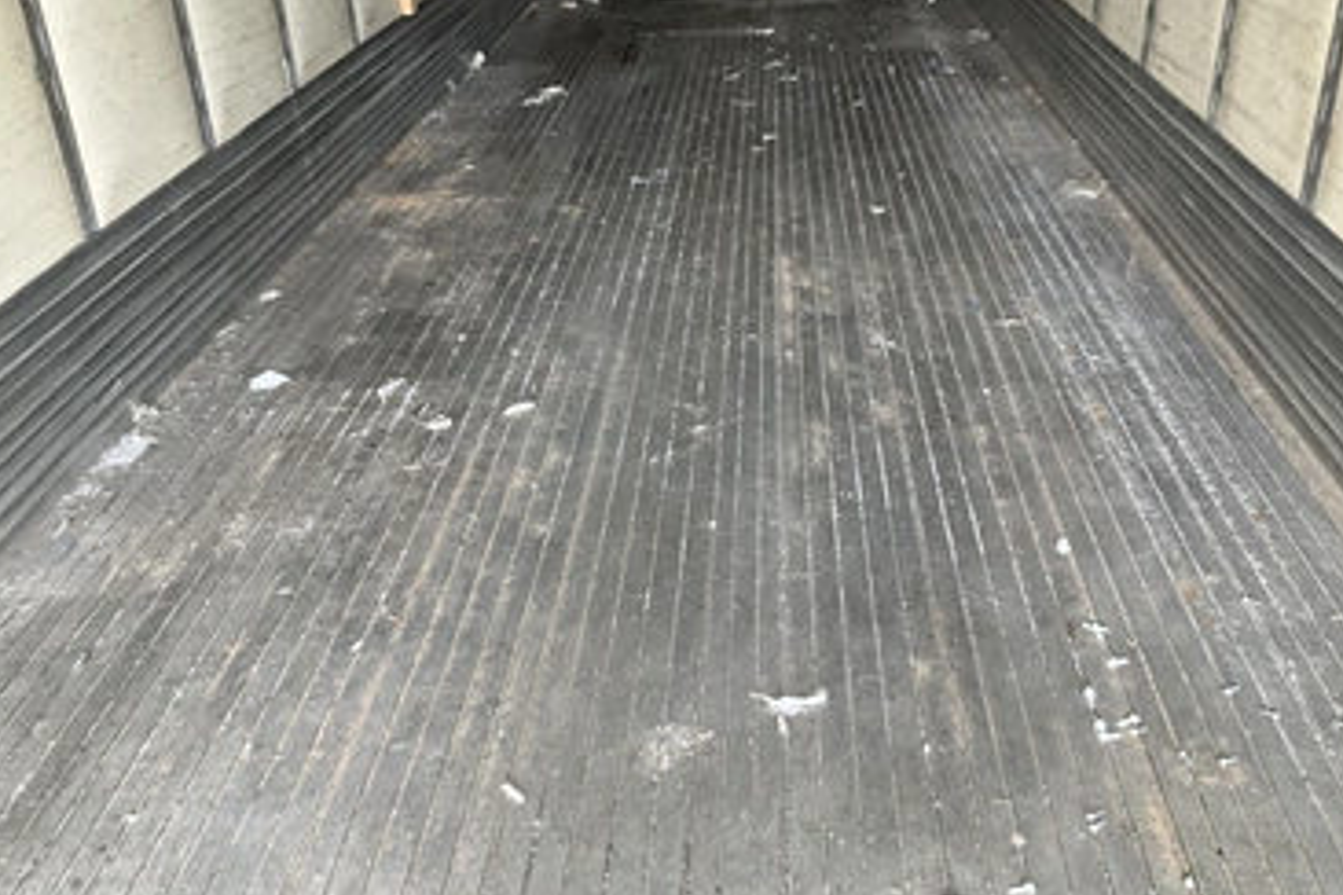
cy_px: 367
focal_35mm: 33
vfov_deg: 39.8
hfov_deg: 57.2
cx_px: 716
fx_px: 1231
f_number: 1.8
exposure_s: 1/85
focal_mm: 3
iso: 64
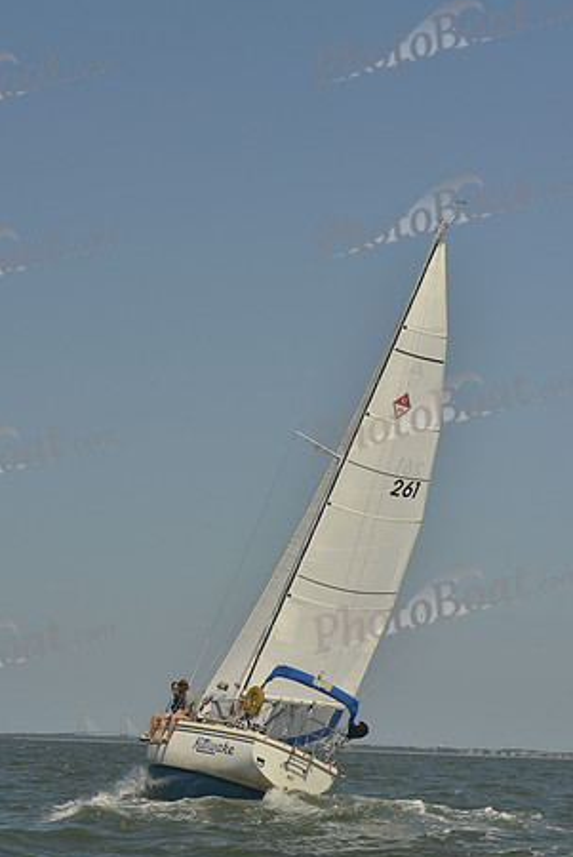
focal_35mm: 103
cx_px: 214
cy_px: 339
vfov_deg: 19.8
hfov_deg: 13.3
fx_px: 2453
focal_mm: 80
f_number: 10
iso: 280
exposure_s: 1/1000
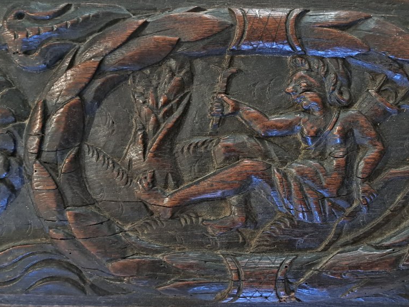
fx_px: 449
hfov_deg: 48.5
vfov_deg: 37.7
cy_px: 148
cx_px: 258
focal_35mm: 38
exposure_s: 1/25
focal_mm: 5.23
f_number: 1.8
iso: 500
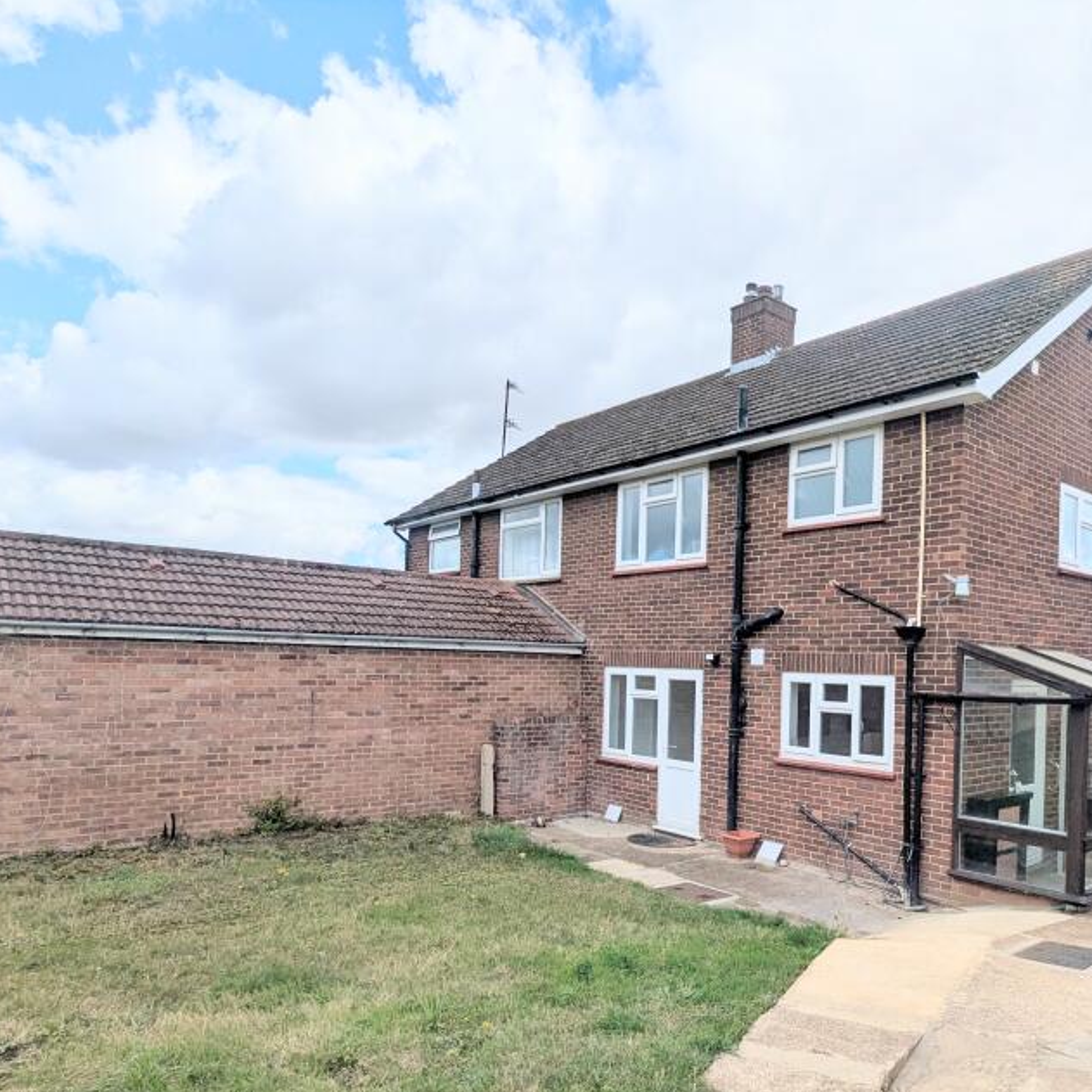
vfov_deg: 66.5
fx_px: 821
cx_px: 704
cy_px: 664
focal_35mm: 23
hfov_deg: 65.9
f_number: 2.2
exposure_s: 1/2445
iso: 50
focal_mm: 2.35
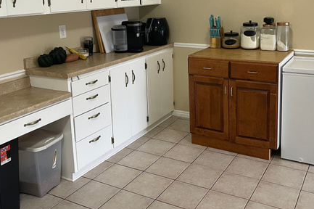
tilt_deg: -10.5
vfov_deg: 32.8
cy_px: 55
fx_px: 349
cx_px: 169
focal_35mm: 40
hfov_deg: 48.4
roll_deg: +1.8
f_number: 1.6
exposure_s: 1/60
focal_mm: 5.1
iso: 160
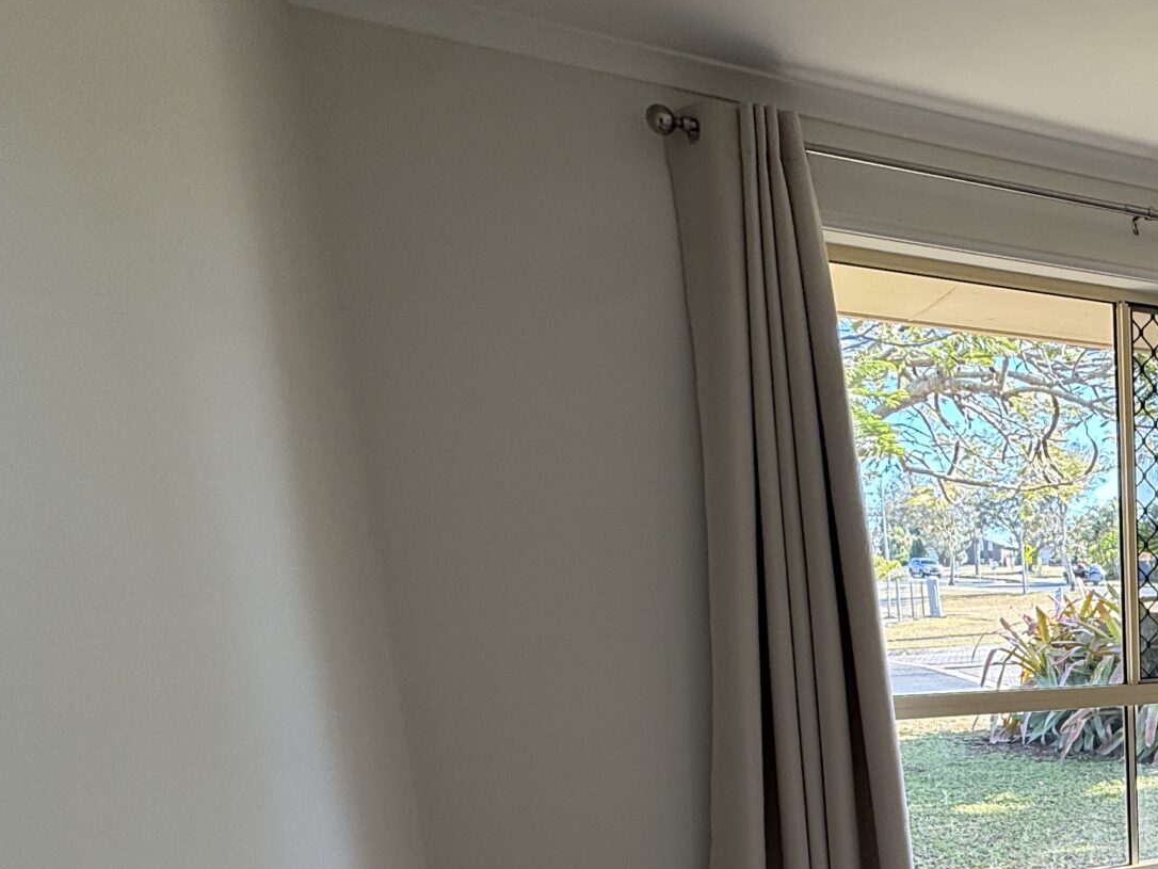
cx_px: 1254
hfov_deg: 43.7
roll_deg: +0.8
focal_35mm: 33
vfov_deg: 38.9
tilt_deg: -11.7
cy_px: 831
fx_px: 1104
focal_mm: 2.22
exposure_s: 1/109
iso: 64
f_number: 2.2
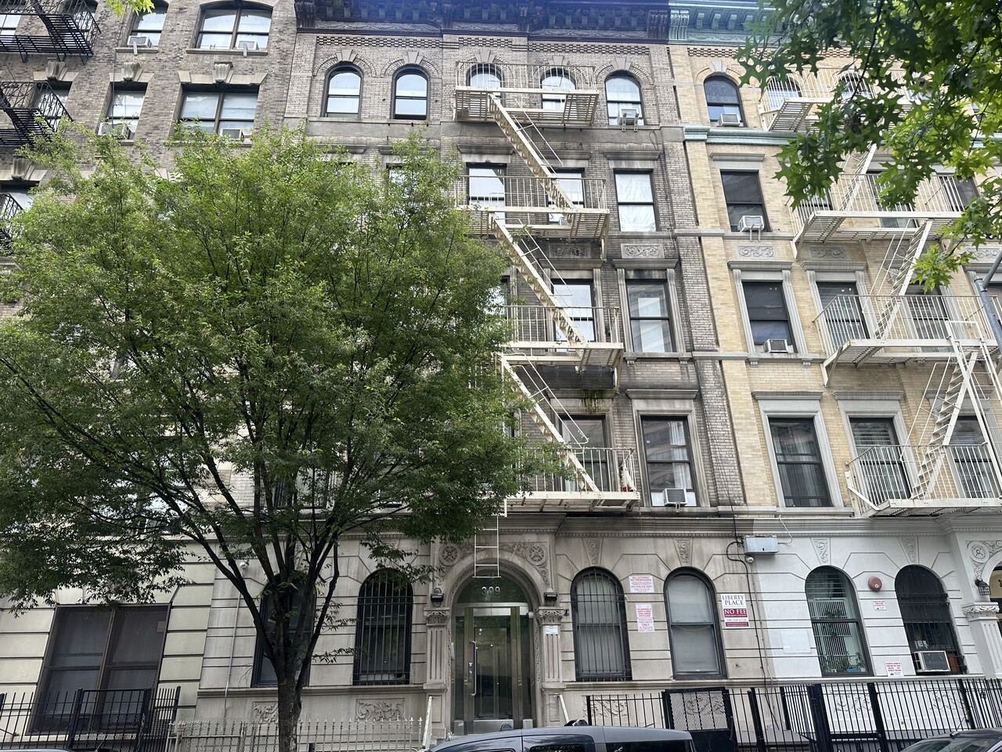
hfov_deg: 71.6
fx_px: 695
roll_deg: +0.2
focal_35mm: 24
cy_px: 376
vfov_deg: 56.8
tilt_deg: +26.3
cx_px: 501
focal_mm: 6.86
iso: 64
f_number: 1.78
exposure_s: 1/121
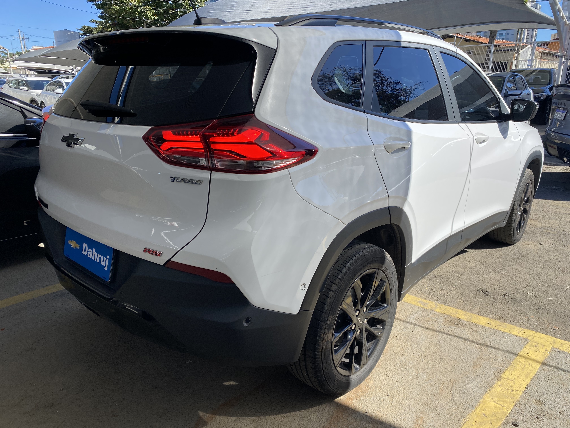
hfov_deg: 67.3
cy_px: 214
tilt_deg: -15.6
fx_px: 428
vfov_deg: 53.1
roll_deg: -0.2
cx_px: 285
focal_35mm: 26
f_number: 1.8
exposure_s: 1/1218
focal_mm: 4.25
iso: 32
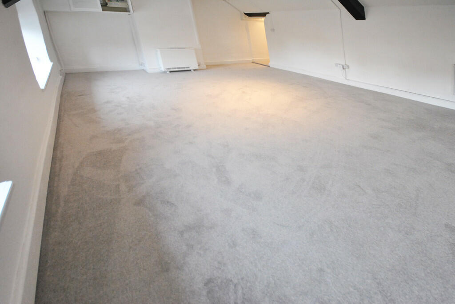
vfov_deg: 77.5
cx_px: 228
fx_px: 190
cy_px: 152
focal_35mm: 15
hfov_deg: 100.3
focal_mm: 10
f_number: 4
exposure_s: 1/30
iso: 800
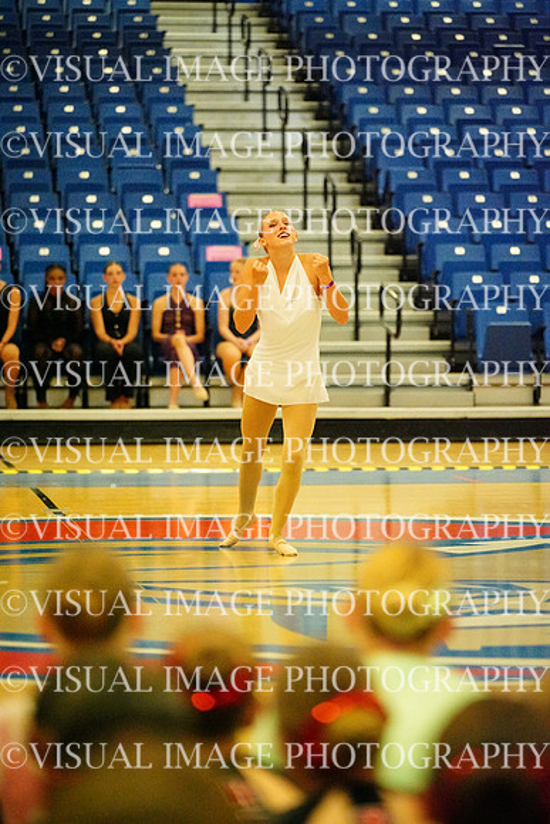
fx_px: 3435
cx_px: 275
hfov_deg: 9.2
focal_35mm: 150
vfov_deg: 13.7
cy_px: 412
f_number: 2.8
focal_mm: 150
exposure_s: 1/1600
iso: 25600
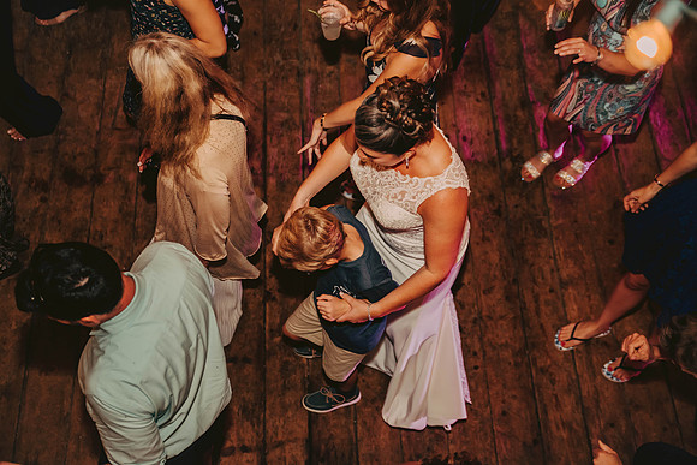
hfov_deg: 39.6
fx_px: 968
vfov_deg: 27.0
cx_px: 348
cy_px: 232
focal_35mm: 50
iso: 1250
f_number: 2.8
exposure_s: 1/125
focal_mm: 50
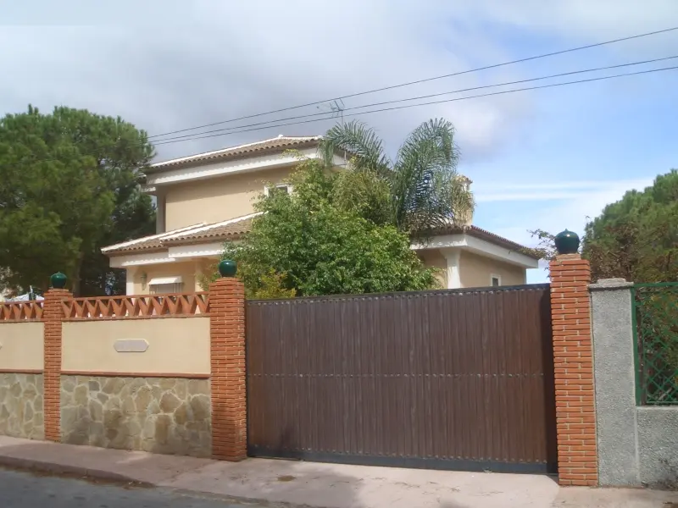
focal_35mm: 36
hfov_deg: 51.4
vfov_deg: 39.7
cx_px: 339
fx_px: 705
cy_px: 254
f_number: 4
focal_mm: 4.8
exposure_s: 1/640
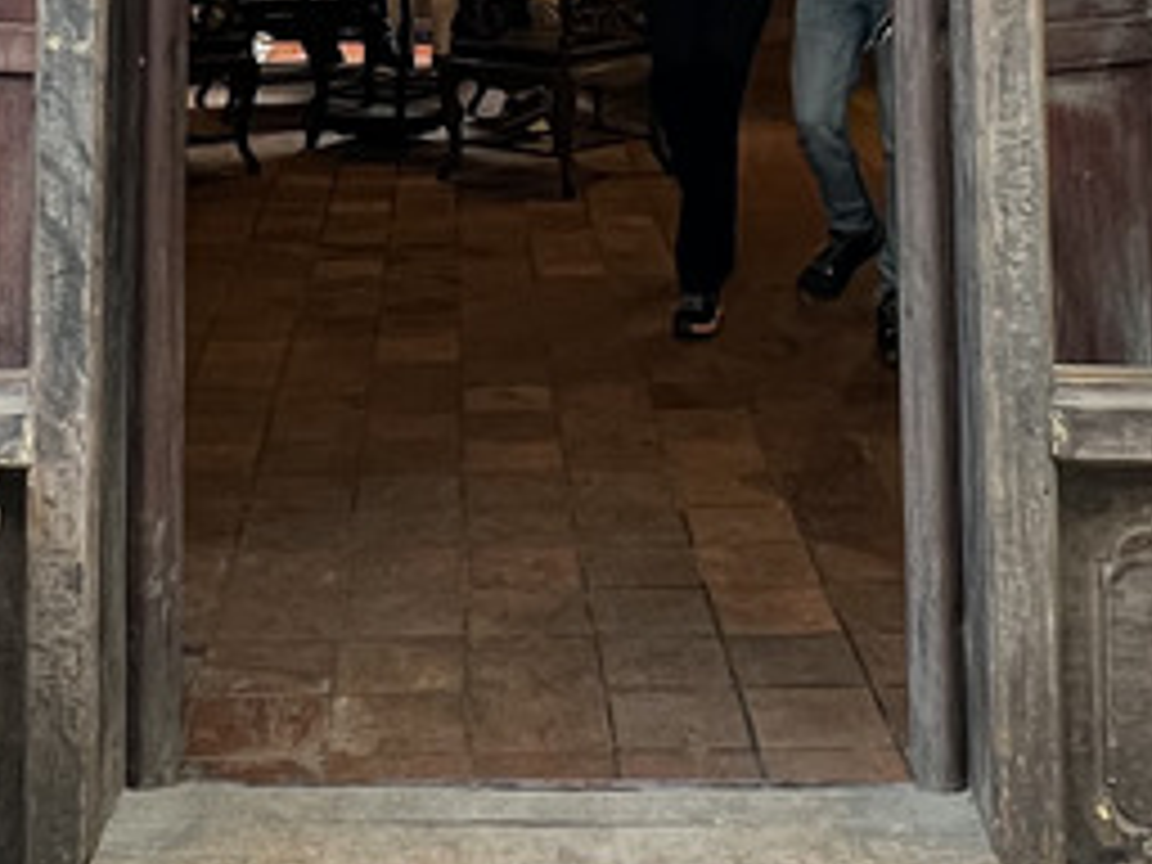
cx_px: 544
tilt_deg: +5.5
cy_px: -441
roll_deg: +0.3
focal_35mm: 61
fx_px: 2030
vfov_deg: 20.5
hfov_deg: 31.7
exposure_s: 1/67
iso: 250
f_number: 1.8
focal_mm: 1.57
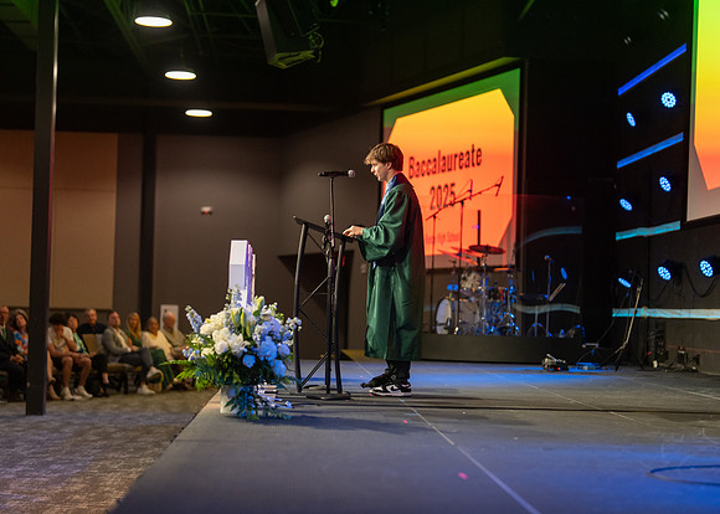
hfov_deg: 28.7
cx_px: 379
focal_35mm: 69
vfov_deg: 20.7
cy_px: 274
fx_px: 1408
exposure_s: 1/500
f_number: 1.3
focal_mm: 50
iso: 1000
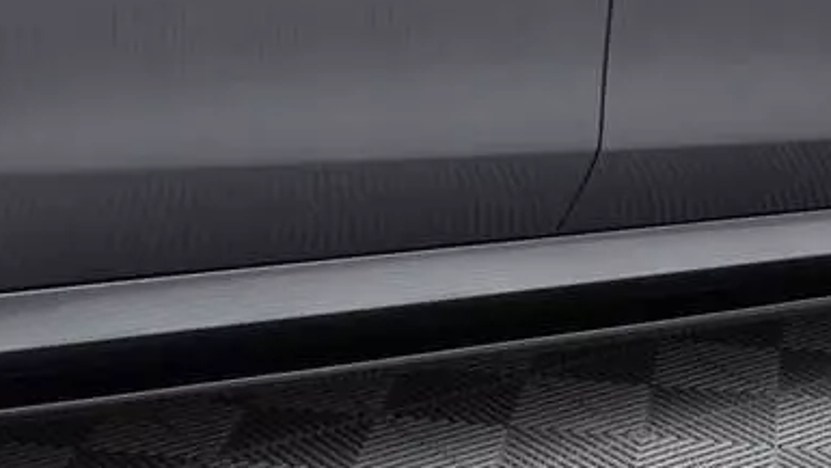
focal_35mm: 99
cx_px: 594
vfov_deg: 12.2
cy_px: 215
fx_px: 2183
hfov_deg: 21.4
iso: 500
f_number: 2.5
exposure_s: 1/100
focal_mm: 35
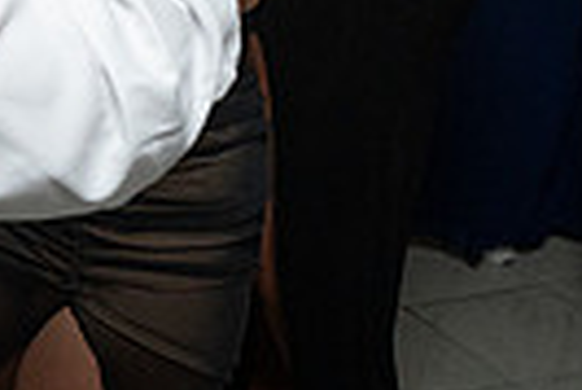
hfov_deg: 19.6
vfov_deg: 13.6
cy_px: -220
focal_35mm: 94
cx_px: -219
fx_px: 1521
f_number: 5.6
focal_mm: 17
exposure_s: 1/250
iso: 2000
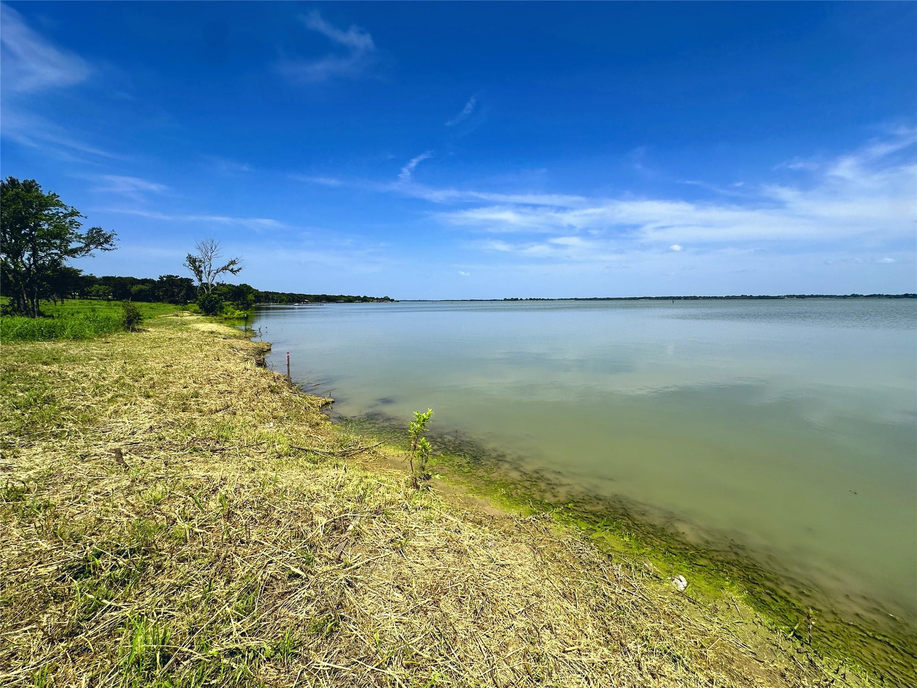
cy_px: 344
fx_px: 371
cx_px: 458
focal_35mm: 14
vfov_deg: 85.7
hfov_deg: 102.1
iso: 50
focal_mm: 2.22
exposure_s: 1/2959
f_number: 2.2
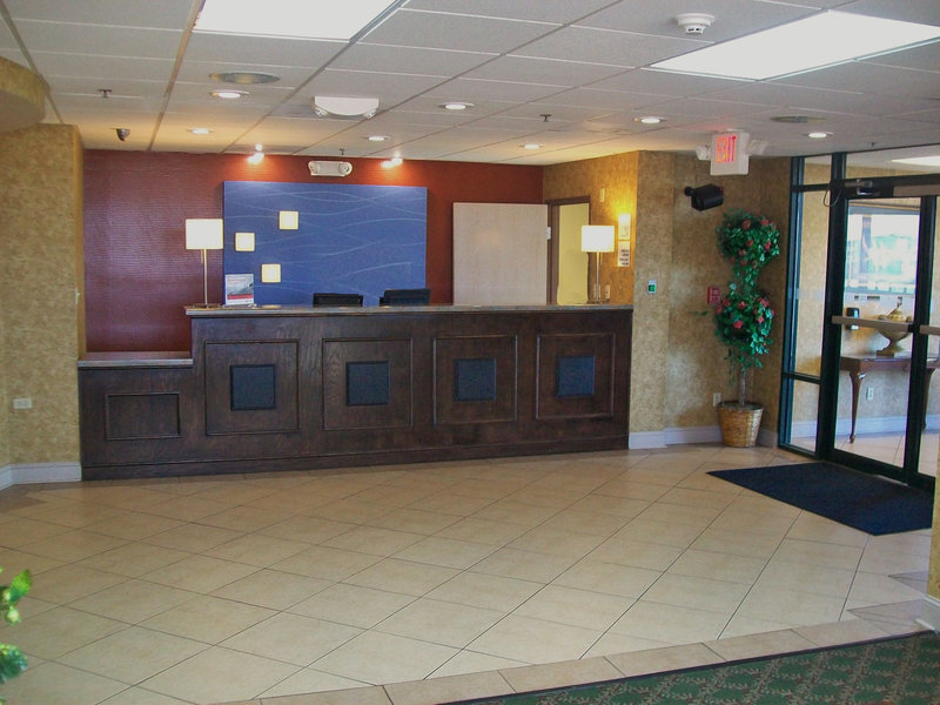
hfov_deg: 51.4
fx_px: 978
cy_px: 352
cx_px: 470
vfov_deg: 39.7
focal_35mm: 36
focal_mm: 6
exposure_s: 1/30
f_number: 2.7
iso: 200
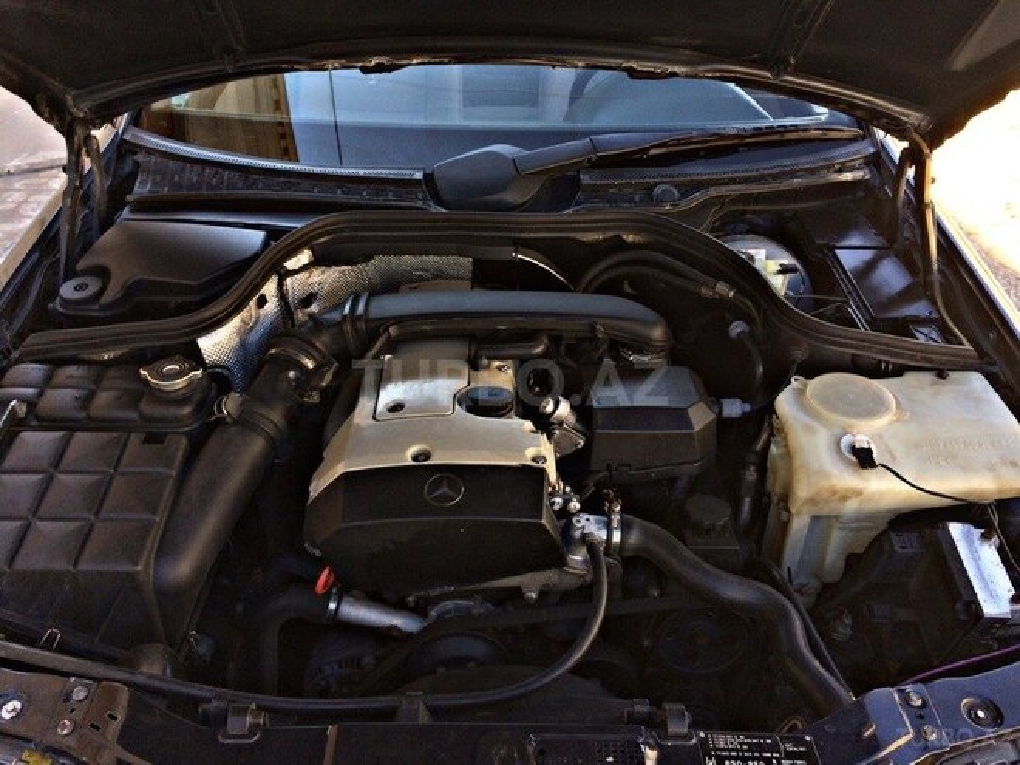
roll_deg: -0.3
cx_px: 510
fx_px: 855
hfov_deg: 61.7
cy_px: 382
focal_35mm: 29
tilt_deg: -31.5
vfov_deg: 48.2
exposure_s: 1/285
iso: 32
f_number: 2.2
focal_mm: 4.15
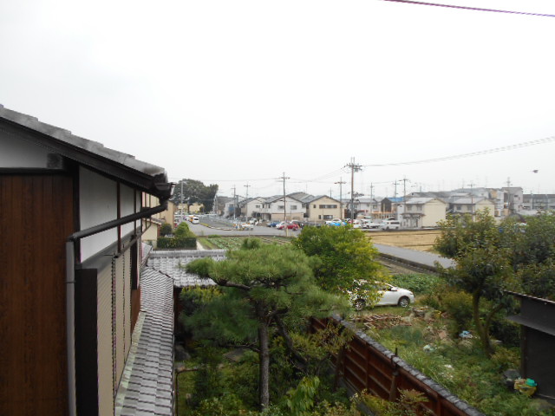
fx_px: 417
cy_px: 208
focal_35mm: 26
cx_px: 278
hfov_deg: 67.3
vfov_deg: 53.1
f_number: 3.2
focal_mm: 4.6
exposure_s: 1/500
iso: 80
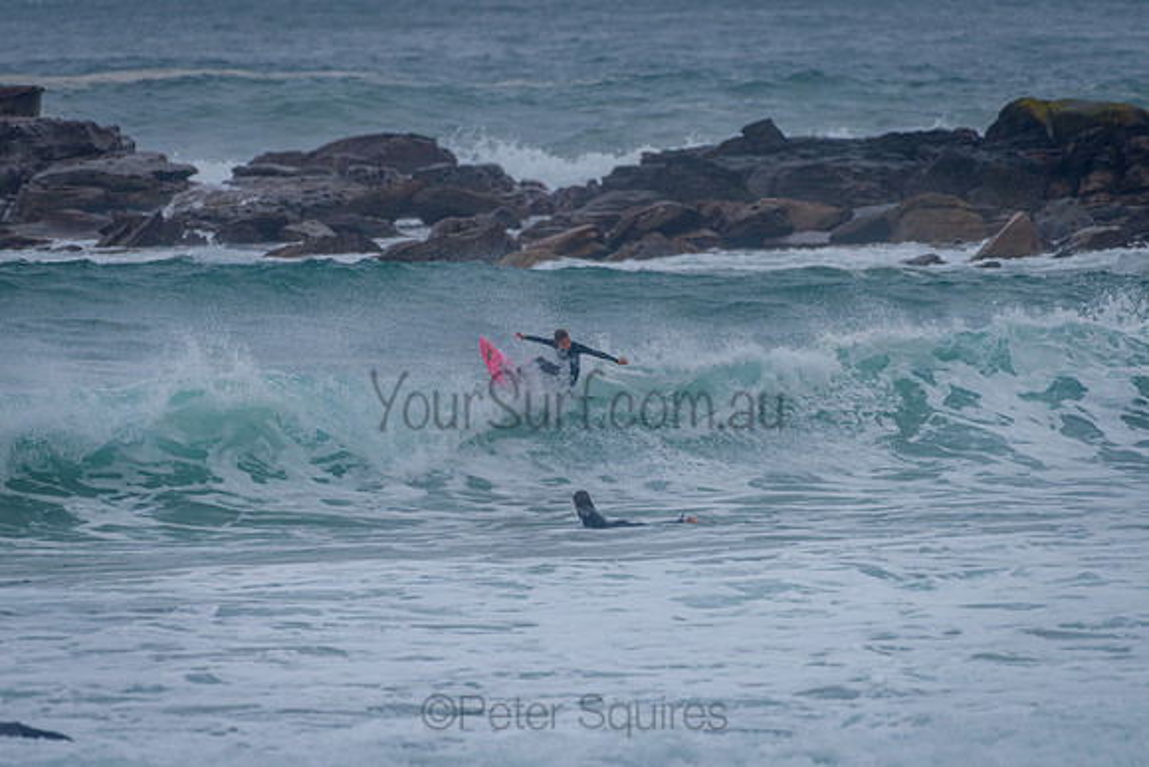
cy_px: 384
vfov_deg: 2.2
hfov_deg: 3.4
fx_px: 19553
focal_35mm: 613
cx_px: 574
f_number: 5.6
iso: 450
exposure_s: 1/2000
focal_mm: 500
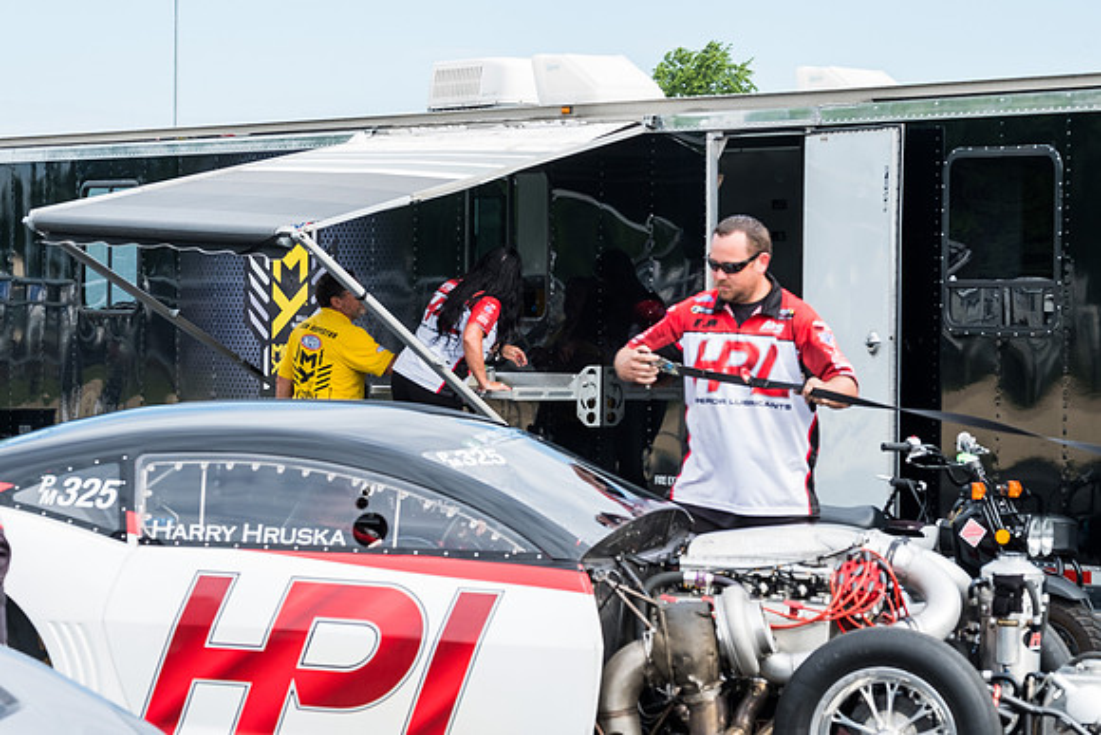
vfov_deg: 11.6
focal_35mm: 118
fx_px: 3605
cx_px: 522
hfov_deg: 17.4
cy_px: 348
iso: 400
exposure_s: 1/200
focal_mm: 74.4
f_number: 9
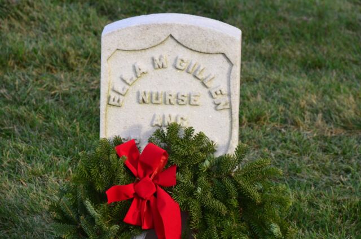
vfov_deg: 4.6
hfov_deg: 6.9
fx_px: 3000
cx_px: 180
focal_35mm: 300
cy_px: 120
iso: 200
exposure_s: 1/60
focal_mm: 200
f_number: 11
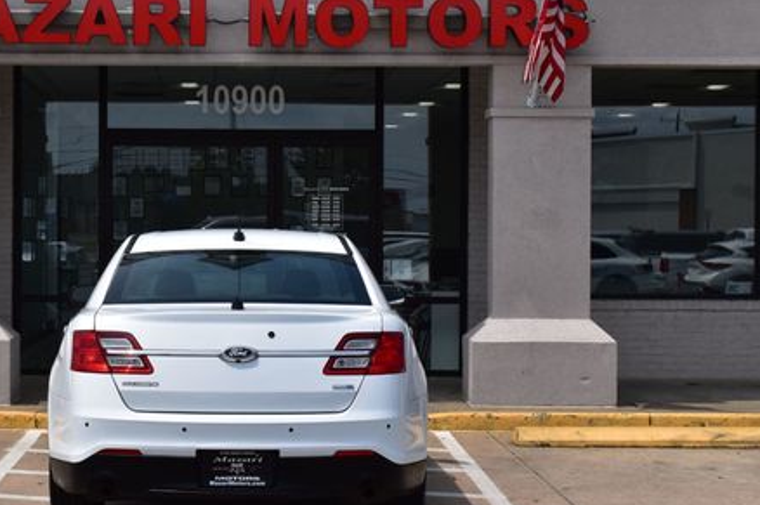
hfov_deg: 26.2
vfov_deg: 17.7
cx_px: 233
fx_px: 1618
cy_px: 255
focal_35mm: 77
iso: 250
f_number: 11
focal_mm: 35
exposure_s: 1/500
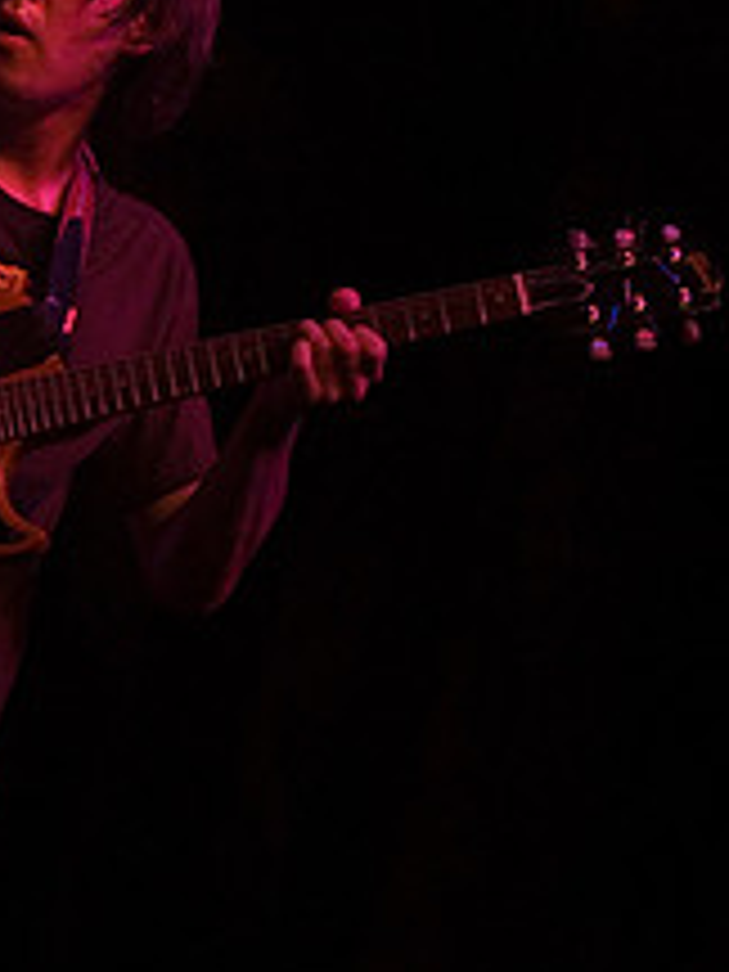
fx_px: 5897
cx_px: 106
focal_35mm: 210
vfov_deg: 9.4
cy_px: 572
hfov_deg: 7.1
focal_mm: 70
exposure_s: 1/160
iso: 800
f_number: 3.2
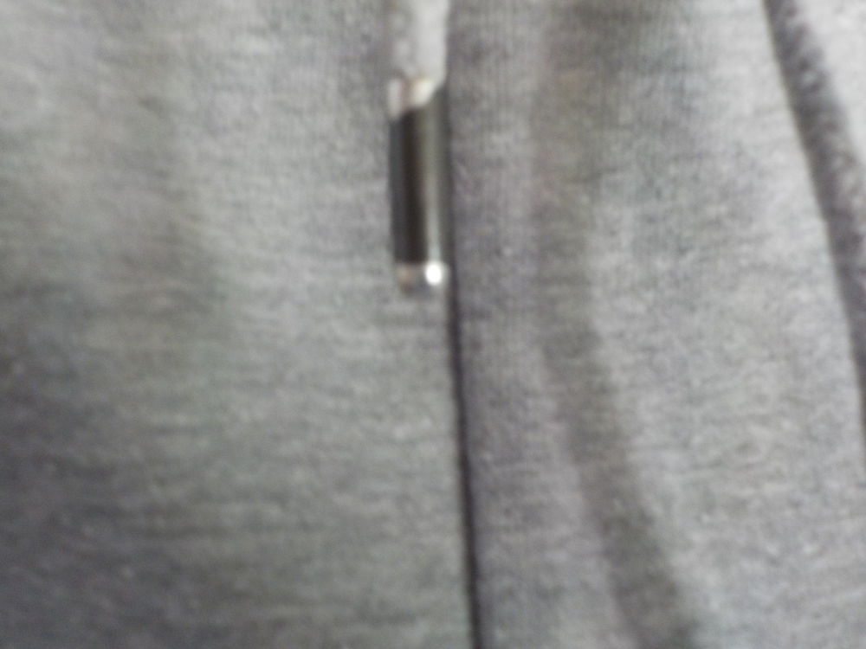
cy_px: 324
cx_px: 433
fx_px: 751
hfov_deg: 60.0
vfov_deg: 46.8
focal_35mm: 30
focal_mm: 4.1
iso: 400
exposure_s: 1/20
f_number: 3.3
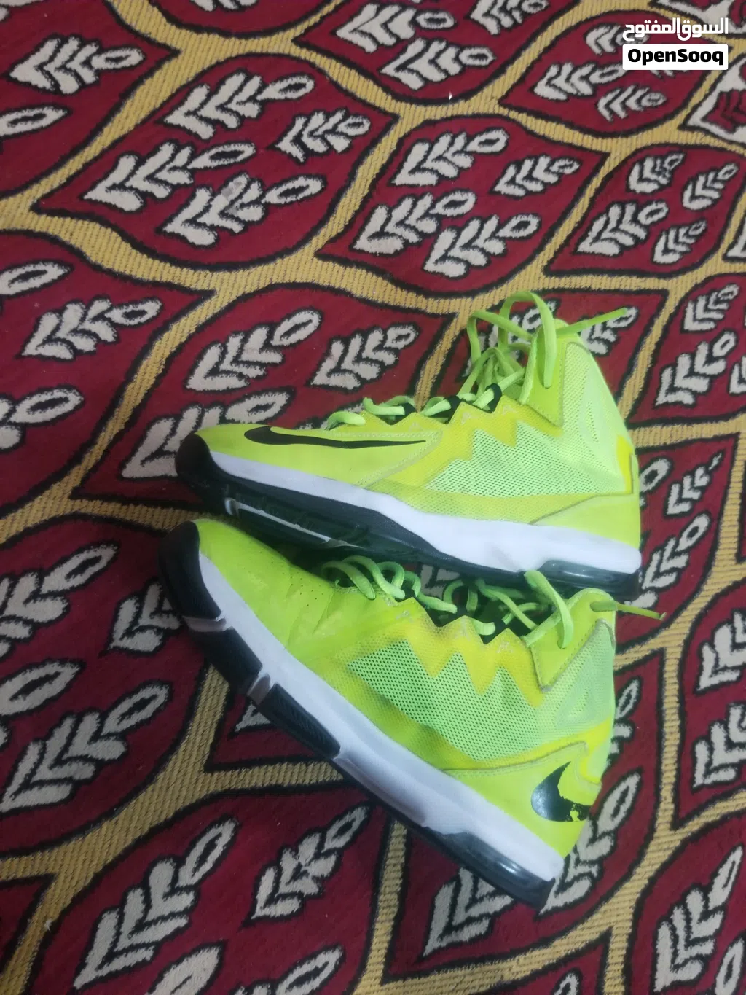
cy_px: 498
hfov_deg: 53.1
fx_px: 747
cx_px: 373
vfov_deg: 67.3
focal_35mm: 26
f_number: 1.7
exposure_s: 1/14
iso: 250
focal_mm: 4.25
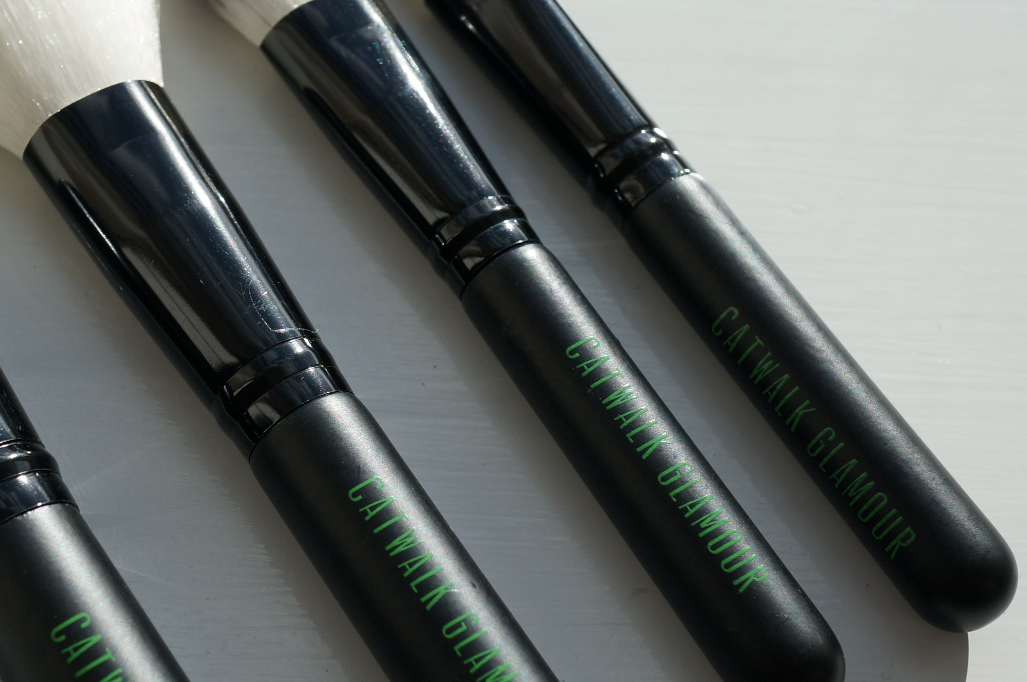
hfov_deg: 27.2
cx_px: 347
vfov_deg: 18.4
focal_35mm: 74
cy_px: 300
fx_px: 2109
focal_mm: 30
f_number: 11
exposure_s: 1/400
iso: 100
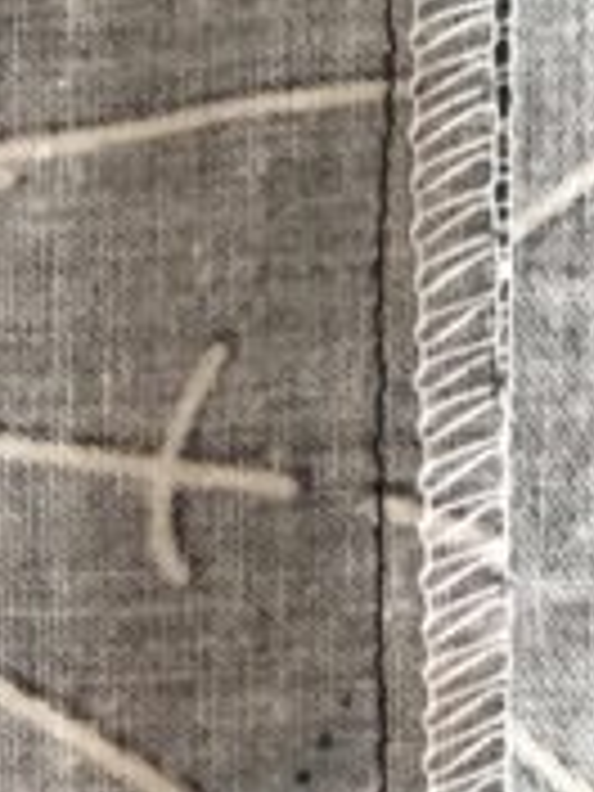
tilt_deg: -84.9
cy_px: 1526
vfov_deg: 10.8
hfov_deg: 8.8
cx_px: 315
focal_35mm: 169
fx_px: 3867
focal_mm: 4.15
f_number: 2.2
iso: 100
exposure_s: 1/30
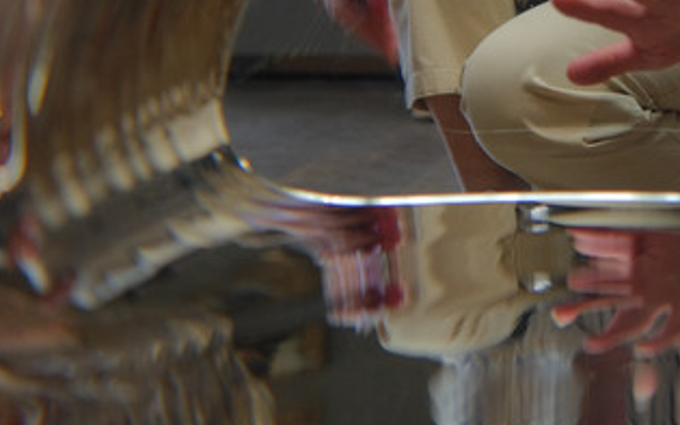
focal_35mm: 85
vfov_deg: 15.1
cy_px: -18
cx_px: 548
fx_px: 1576
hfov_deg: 24.0
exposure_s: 1/60
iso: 500
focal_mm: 27
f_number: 2.8
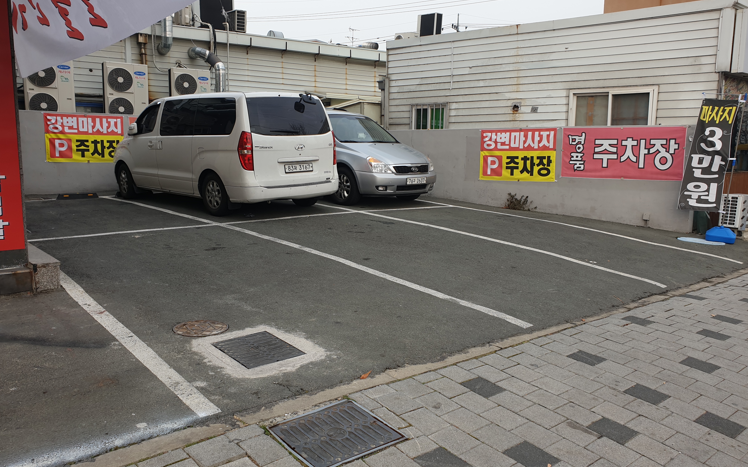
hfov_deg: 66.5
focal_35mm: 28
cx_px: 374
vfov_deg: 44.5
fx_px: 571
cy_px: 222
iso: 50
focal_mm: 4.3
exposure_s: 1/565
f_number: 2.4
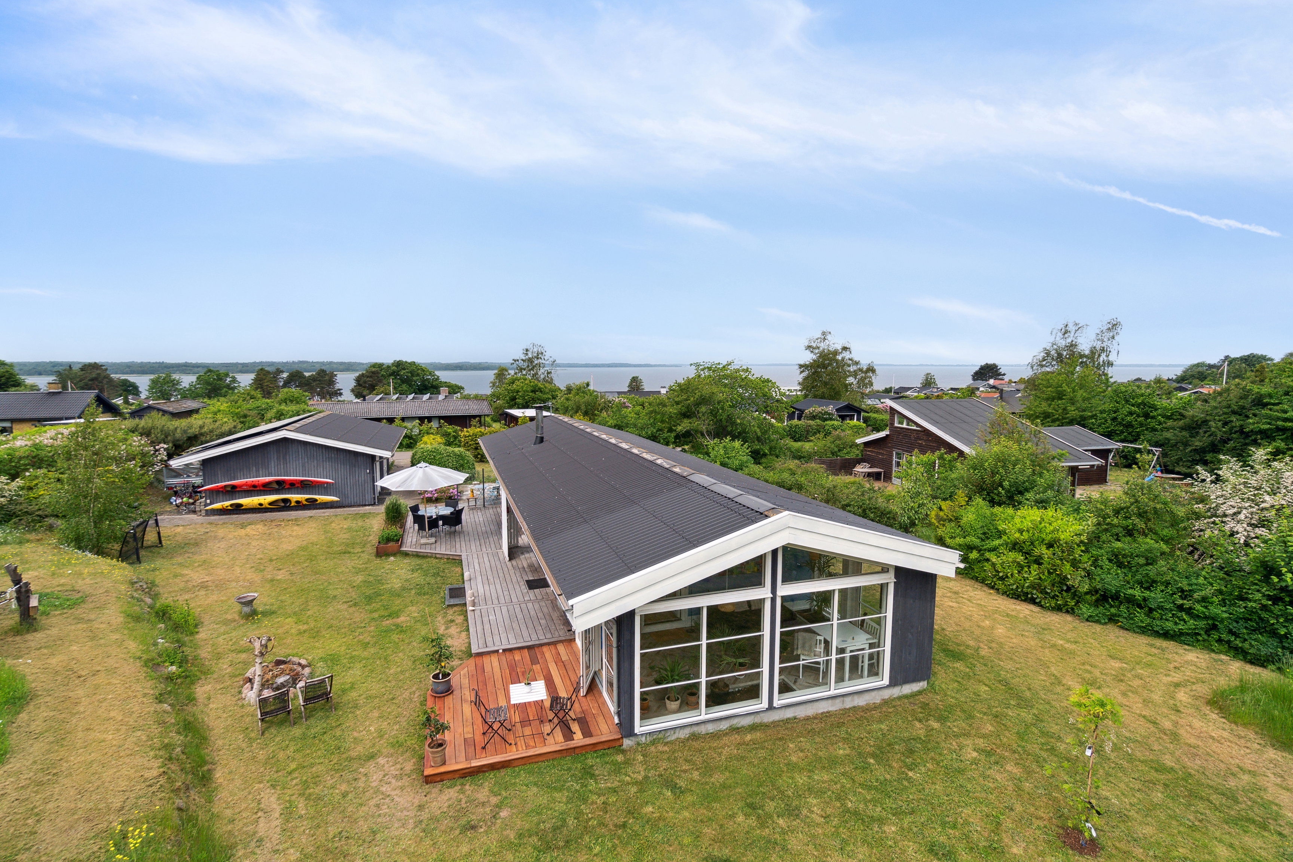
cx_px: 646
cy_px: 431
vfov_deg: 77.3
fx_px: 539
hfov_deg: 100.4
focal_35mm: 15
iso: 200
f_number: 8
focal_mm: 10
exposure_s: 1/250
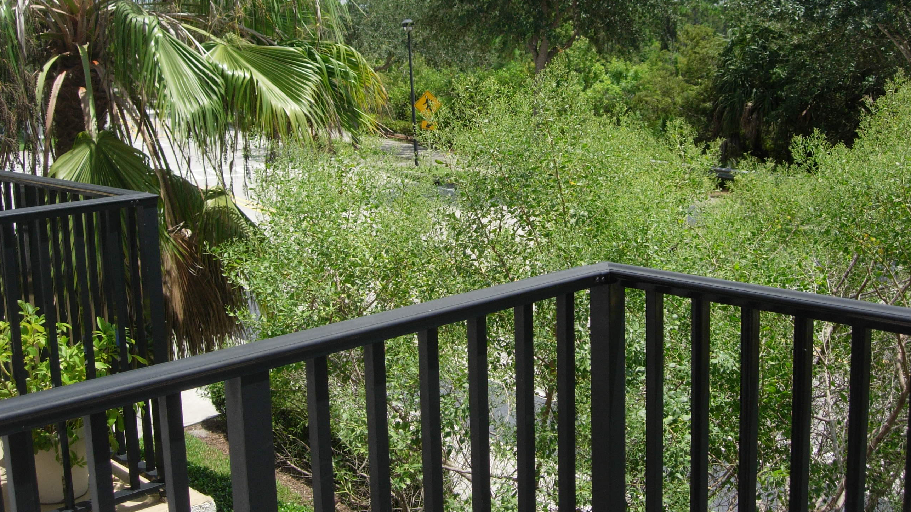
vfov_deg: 26.4
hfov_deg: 45.5
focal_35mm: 45
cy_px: 180
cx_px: 456
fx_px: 1087
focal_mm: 8.5
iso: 64
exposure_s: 1/995
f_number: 2.9
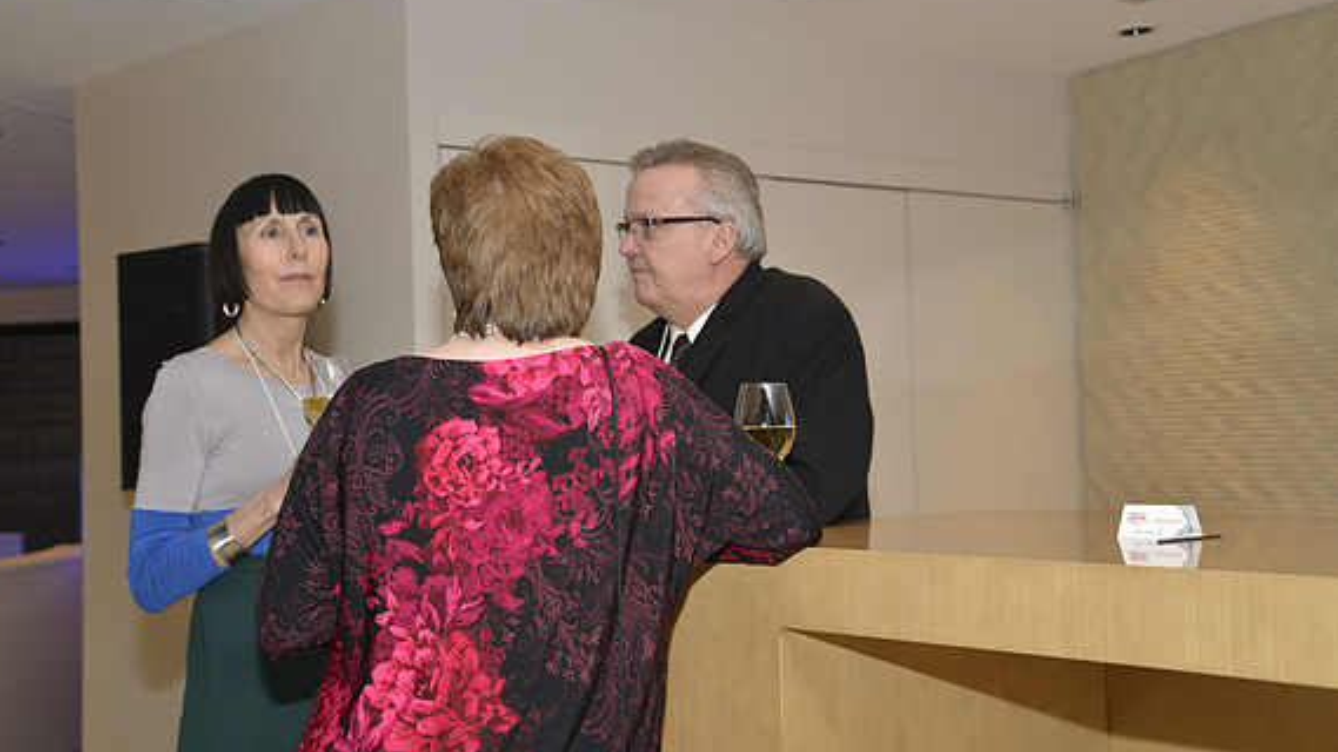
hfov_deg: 43.7
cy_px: 382
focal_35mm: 47
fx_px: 1667
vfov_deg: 25.4
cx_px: 661
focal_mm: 44
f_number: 4.2
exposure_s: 1/60
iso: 800
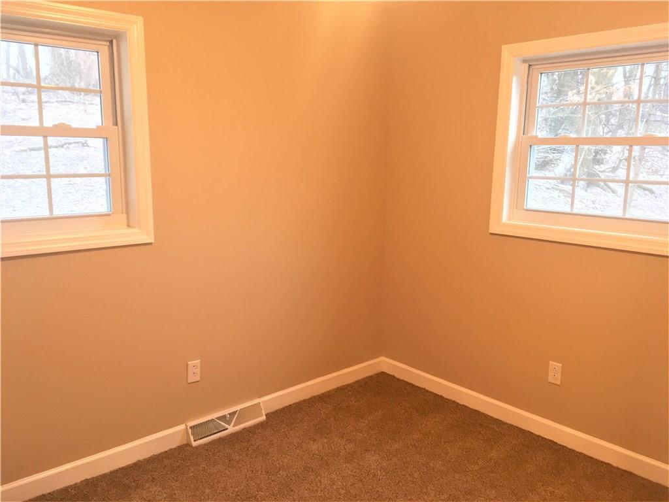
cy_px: 251
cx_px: 334
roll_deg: +0.1
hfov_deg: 61.7
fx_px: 560
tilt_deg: -9.8
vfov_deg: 48.2
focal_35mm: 29
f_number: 2.2
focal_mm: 4.15
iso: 80
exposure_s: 1/30
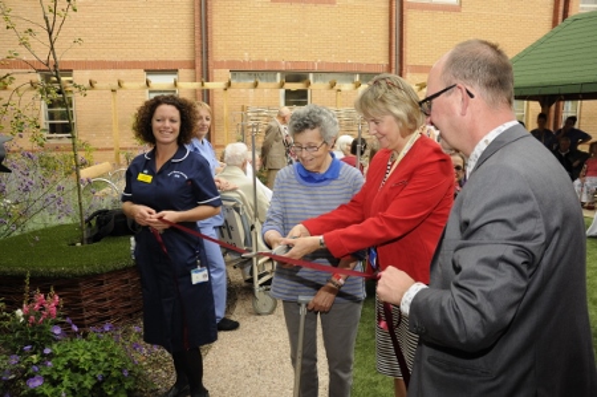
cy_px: 198
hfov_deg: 67.4
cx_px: 298
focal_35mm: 27
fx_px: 447
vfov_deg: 47.8
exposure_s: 1/200
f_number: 7.1
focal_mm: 18
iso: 640
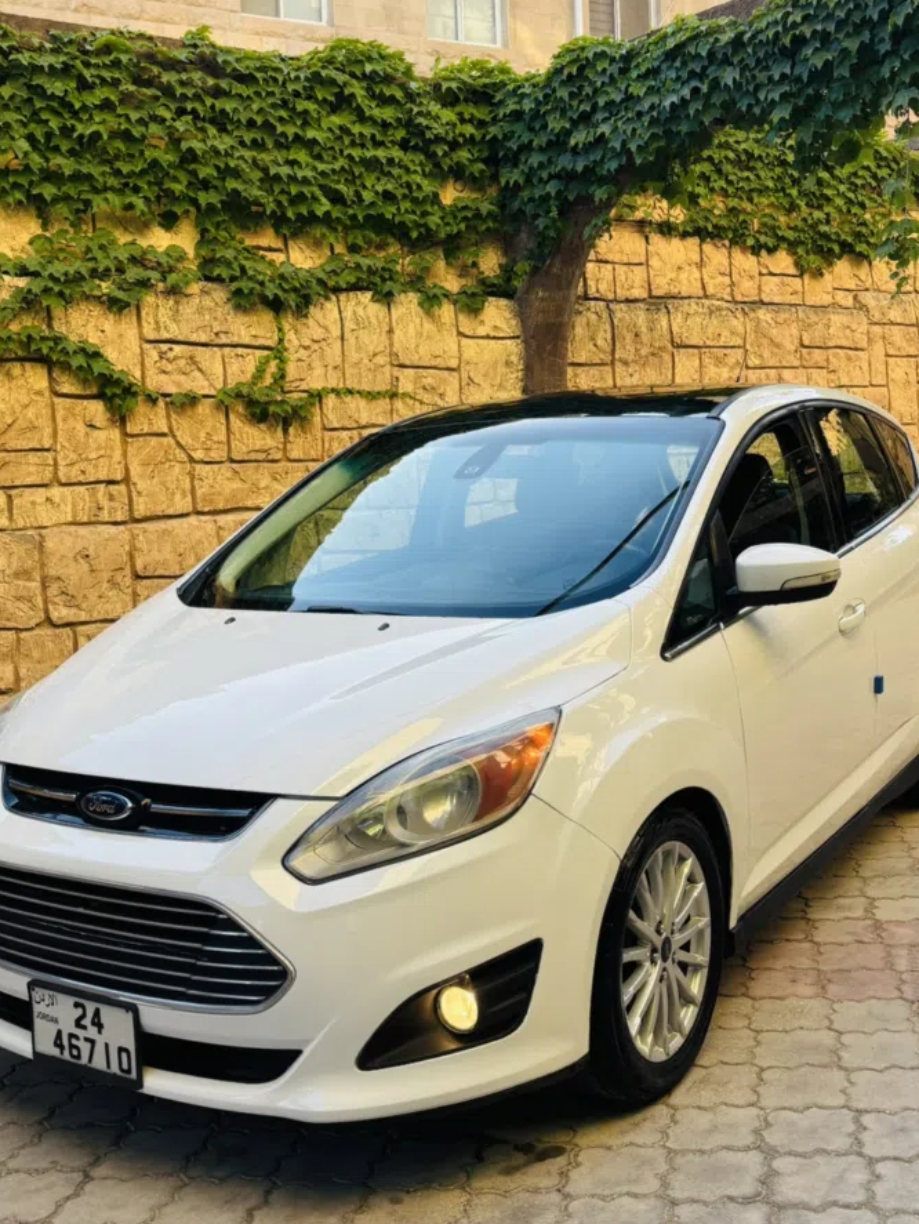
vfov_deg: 46.6
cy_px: 524
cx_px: 457
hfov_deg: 36.0
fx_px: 1415
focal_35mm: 40
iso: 50
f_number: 1.6
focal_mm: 5.96
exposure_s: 1/460
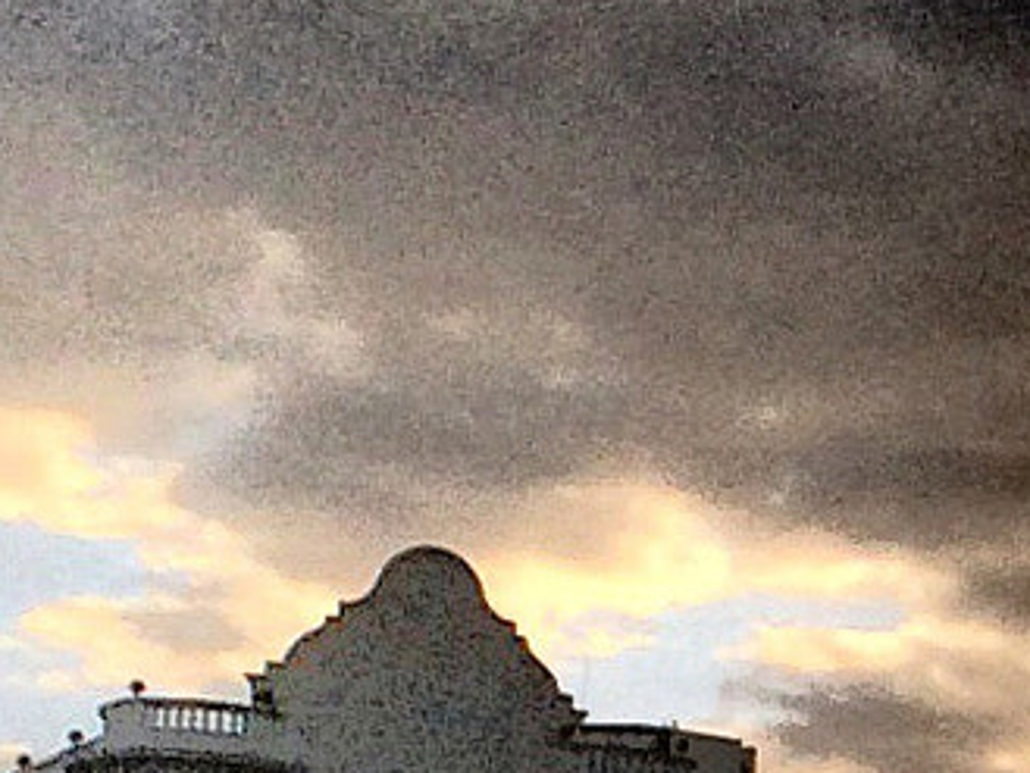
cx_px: 1775
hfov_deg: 12.9
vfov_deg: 10.5
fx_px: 4197
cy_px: 535
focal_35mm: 141
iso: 32
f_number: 2.2
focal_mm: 4.15
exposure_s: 1/3731
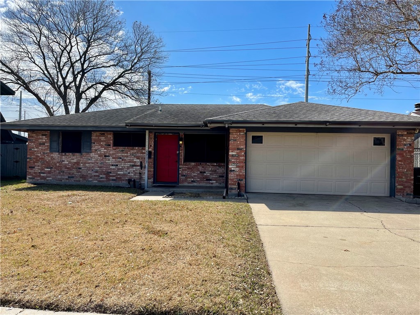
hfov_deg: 69.4
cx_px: 210
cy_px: 158
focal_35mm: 25
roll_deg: -1.4
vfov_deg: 54.9
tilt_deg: -0.6
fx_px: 303
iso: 32
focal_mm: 5.1
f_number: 1.6
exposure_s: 1/4202
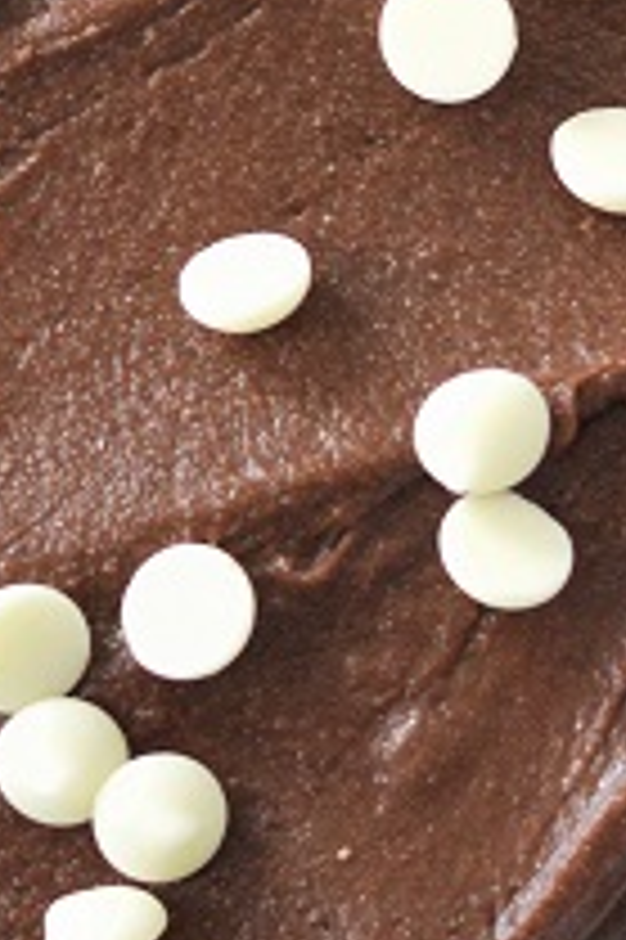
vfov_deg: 6.3
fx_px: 8464
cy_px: -117
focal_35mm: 324
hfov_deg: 4.2
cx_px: 203
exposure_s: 1/500
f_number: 2.8
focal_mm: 50
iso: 1250
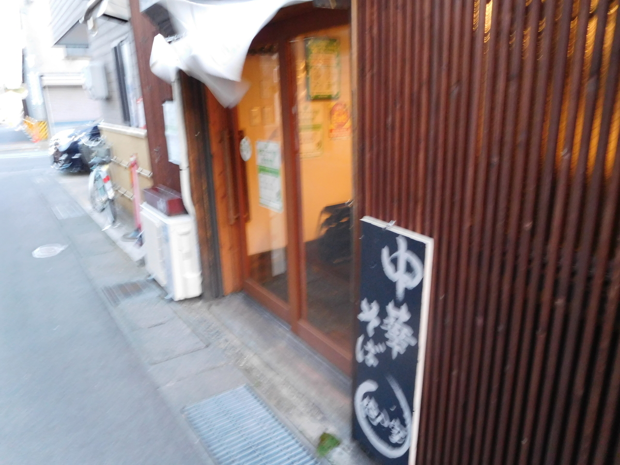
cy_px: 232
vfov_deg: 54.9
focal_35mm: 25
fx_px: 448
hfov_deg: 69.4
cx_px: 310
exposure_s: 1/8
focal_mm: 4.5
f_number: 3.4
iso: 560
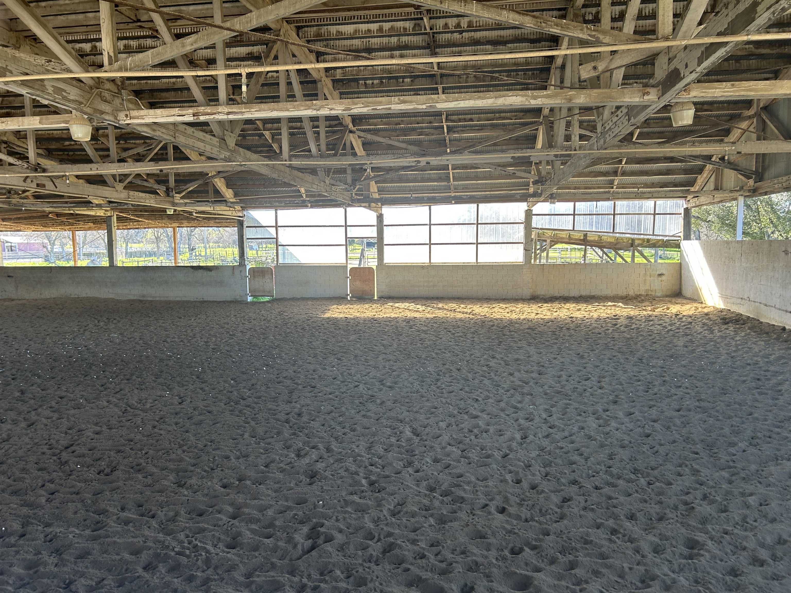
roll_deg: +1.2
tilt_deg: -5.6
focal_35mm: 26
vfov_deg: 53.1
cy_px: 296
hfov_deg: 67.3
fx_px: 594
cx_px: 396
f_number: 1.5
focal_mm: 5.7
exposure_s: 1/157
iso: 40
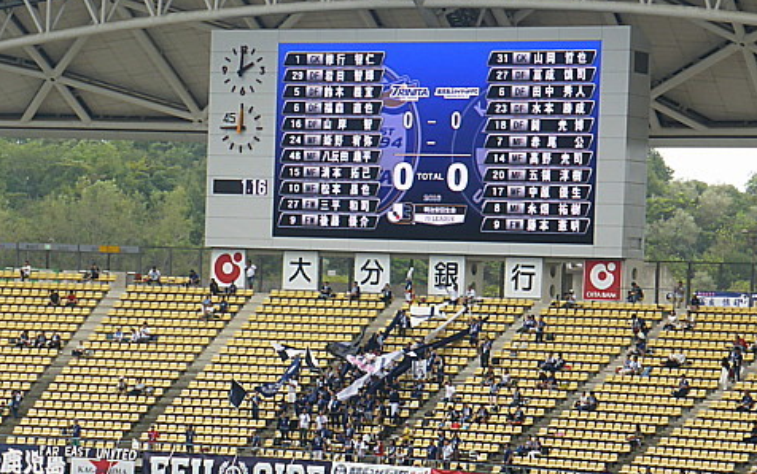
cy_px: 277
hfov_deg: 19.1
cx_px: 377
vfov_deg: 12.0
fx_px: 2250
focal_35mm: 109
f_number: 5.3
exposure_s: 1/125
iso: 100
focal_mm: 18.2
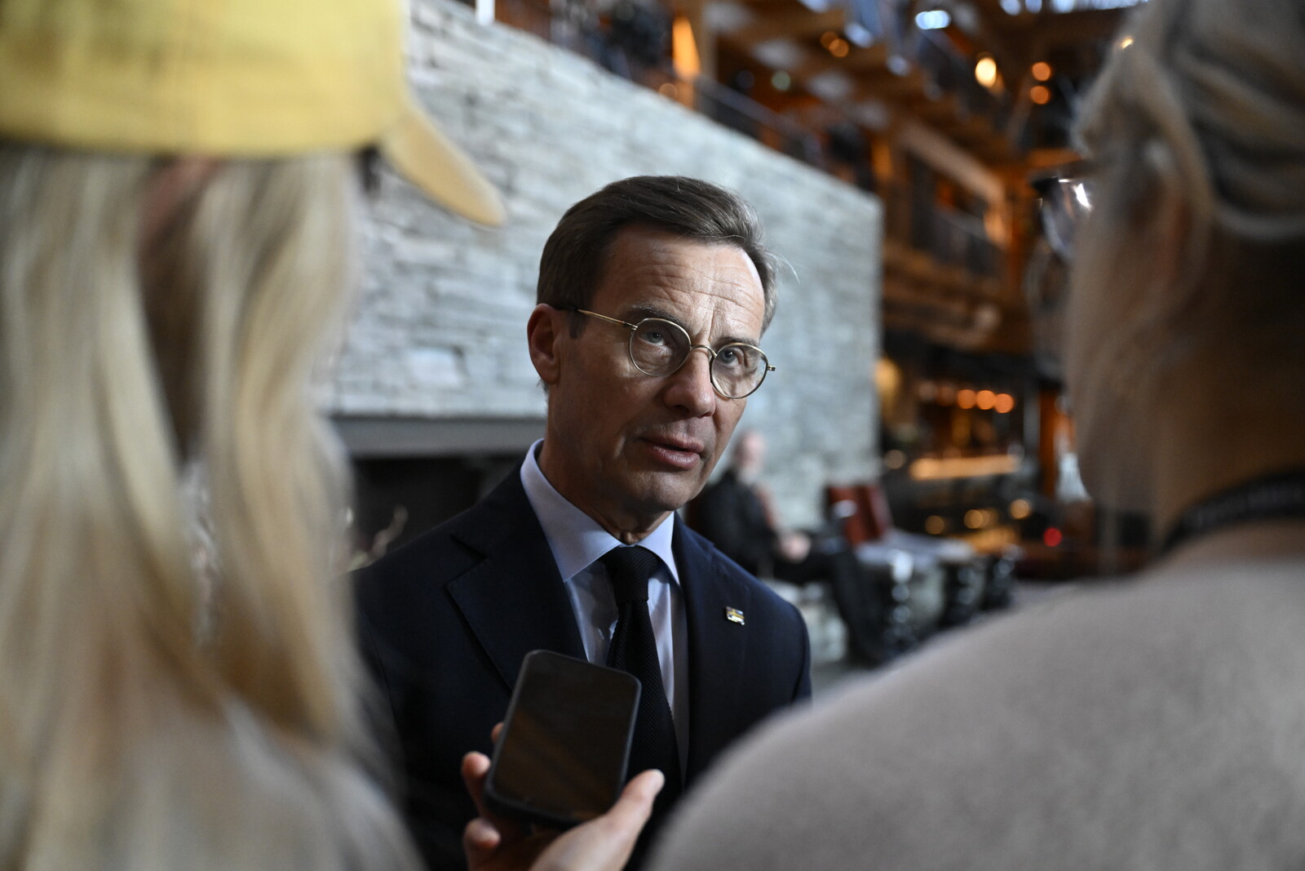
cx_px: 652
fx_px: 1486
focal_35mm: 41
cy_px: 436
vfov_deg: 32.6
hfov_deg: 47.4
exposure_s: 1/250
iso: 3200
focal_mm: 41
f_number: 2.8
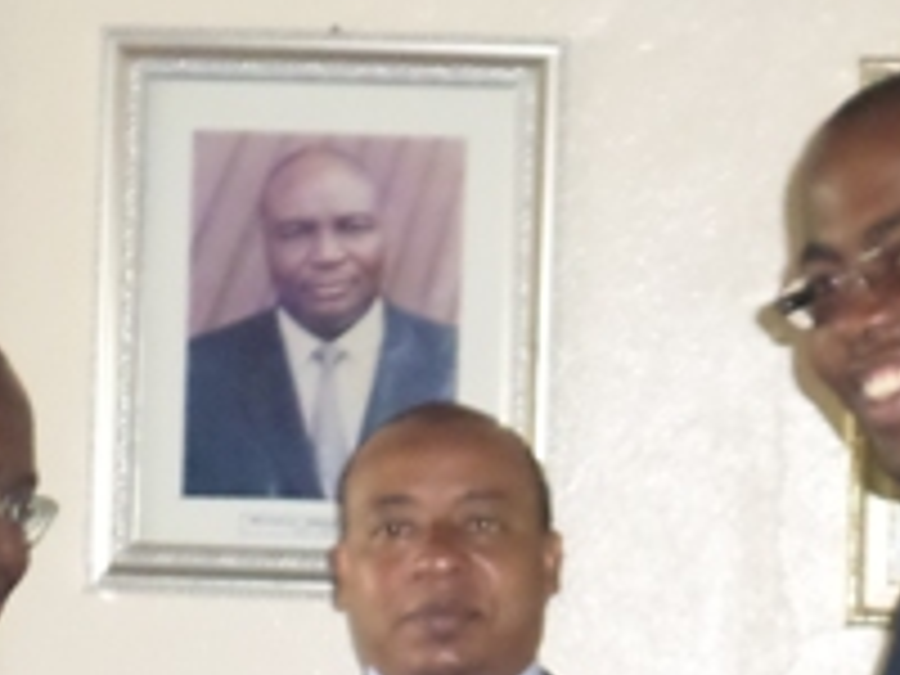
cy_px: 706
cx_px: 590
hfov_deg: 15.3
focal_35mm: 129
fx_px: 3354
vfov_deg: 11.4
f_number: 3.2
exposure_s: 1/45
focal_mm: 7.8
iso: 640
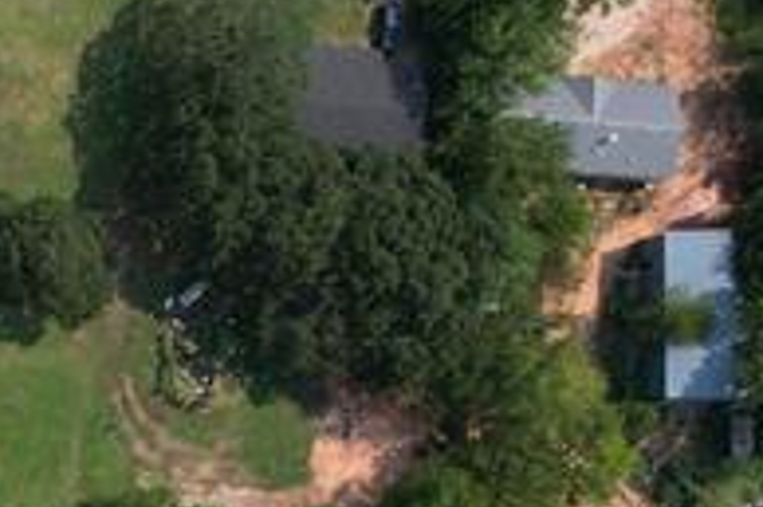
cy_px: 586
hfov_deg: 14.7
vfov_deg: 11.6
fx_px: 2456
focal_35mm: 116
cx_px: -734
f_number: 2.8
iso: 100
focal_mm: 8.38
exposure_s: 1/1500
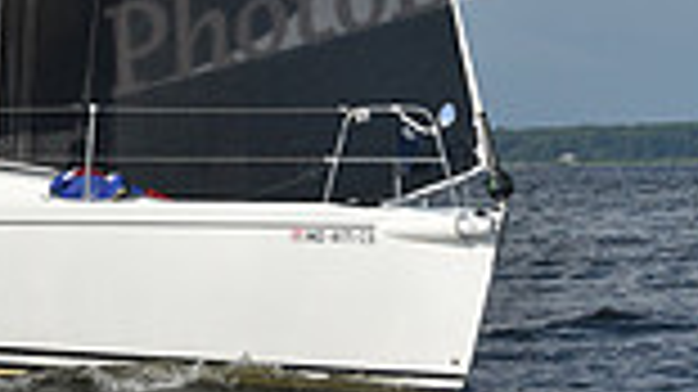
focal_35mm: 274
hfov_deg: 7.8
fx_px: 5069
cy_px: -649
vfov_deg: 4.3
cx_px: -128
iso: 250
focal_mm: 70
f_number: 10
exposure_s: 1/1250
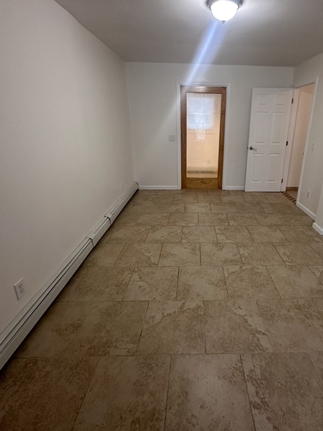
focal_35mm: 18
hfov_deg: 70.5
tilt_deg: -16.4
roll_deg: -1.0
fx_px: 224
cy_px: 191
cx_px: 202
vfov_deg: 87.4
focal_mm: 2.22
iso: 200
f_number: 2.2
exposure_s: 1/60
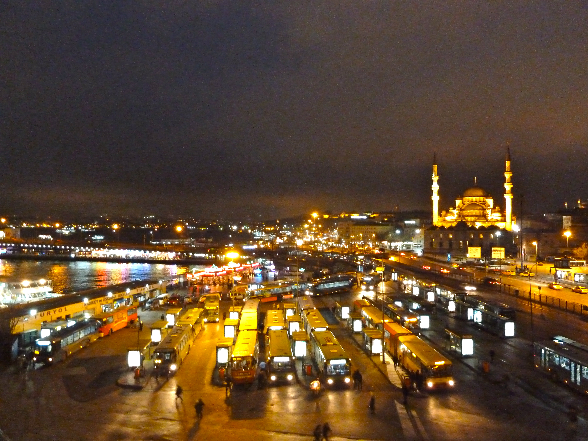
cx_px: 294
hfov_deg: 69.4
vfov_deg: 54.9
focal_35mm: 25
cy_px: 220
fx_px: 425
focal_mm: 4.1
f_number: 3.3
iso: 800
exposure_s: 1/6
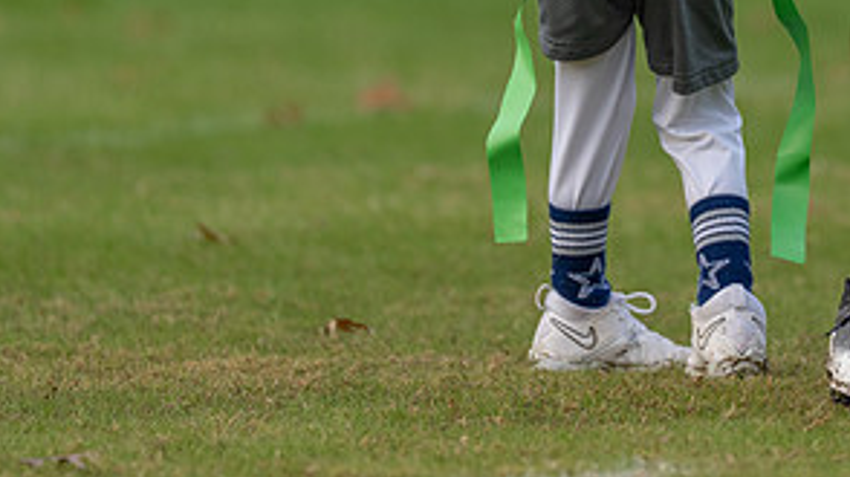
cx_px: 665
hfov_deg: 4.1
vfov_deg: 2.3
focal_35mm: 532
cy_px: -155
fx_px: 11984
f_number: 2.8
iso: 250
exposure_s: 1/1000
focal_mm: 200
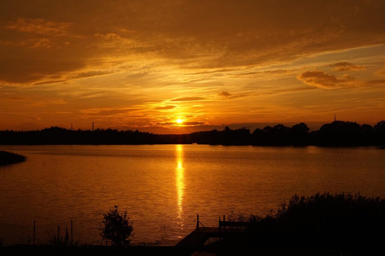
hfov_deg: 41.1
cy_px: 128
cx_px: 192
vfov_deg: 28.0
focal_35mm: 48
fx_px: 513
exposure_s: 1/125
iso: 100
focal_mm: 32
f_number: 14
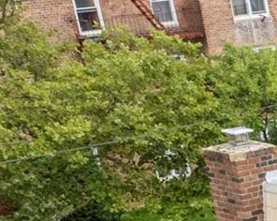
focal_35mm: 143
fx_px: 1171
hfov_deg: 10.3
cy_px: 395
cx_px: 801
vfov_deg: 10.2
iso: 100
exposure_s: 1/1000
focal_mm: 8.38
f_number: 2.4
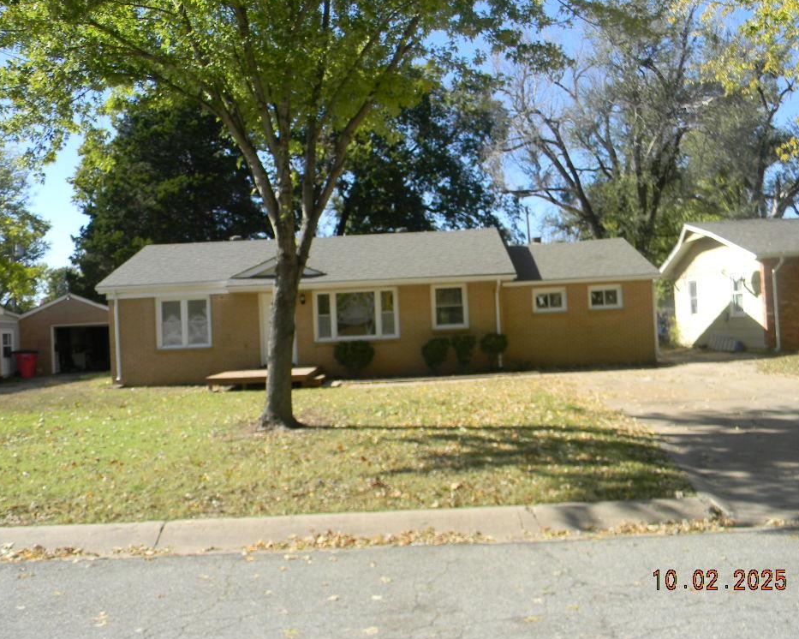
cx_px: 401
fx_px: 709
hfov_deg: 58.8
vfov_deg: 48.5
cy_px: 320
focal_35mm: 30
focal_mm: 5
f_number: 3.5
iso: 80
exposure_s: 1/382
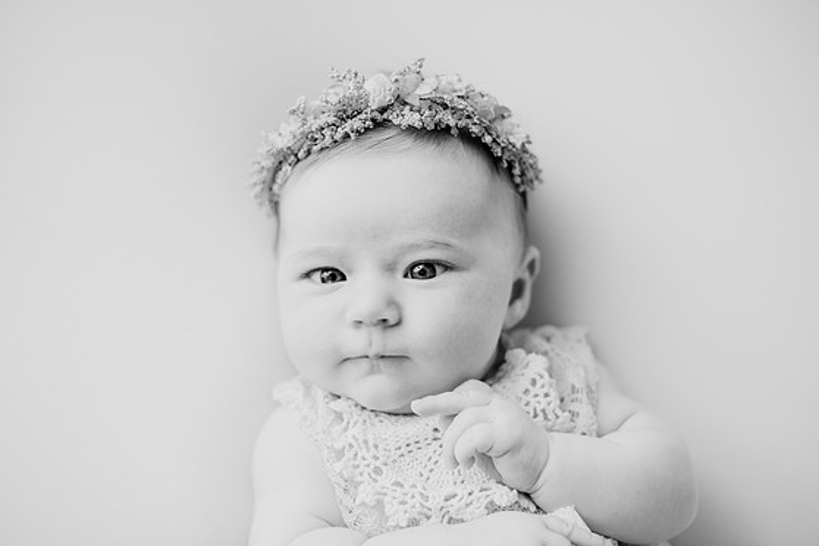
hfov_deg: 38.2
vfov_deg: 26.0
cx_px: 395
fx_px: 1183
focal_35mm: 52
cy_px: 272
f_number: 2.2
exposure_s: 1/160
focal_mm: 50
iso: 125
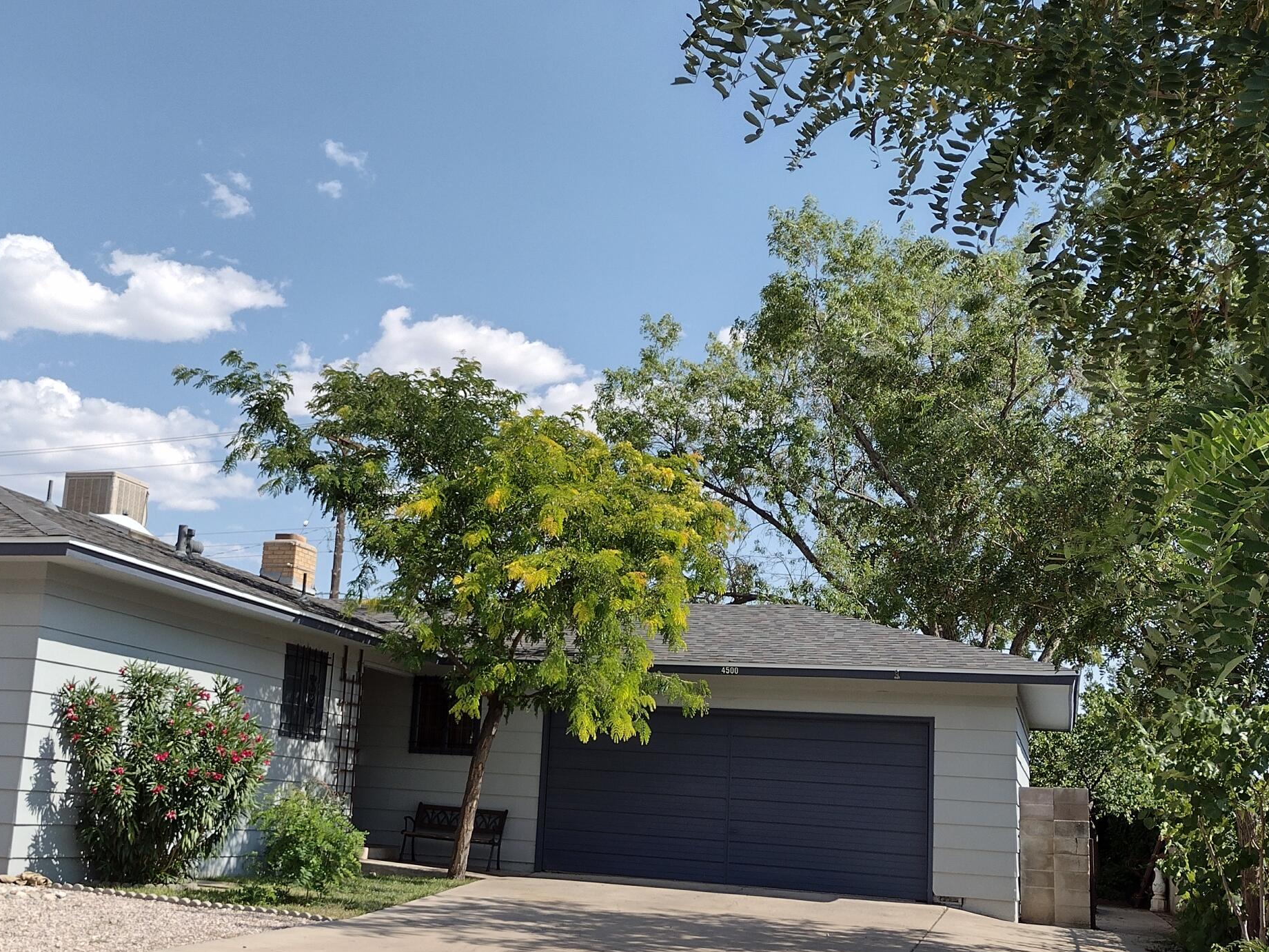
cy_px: 522
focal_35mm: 44
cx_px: 511
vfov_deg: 32.9
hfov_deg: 42.7
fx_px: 1613
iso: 100
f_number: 1.7
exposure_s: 1/1707
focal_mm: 4.71
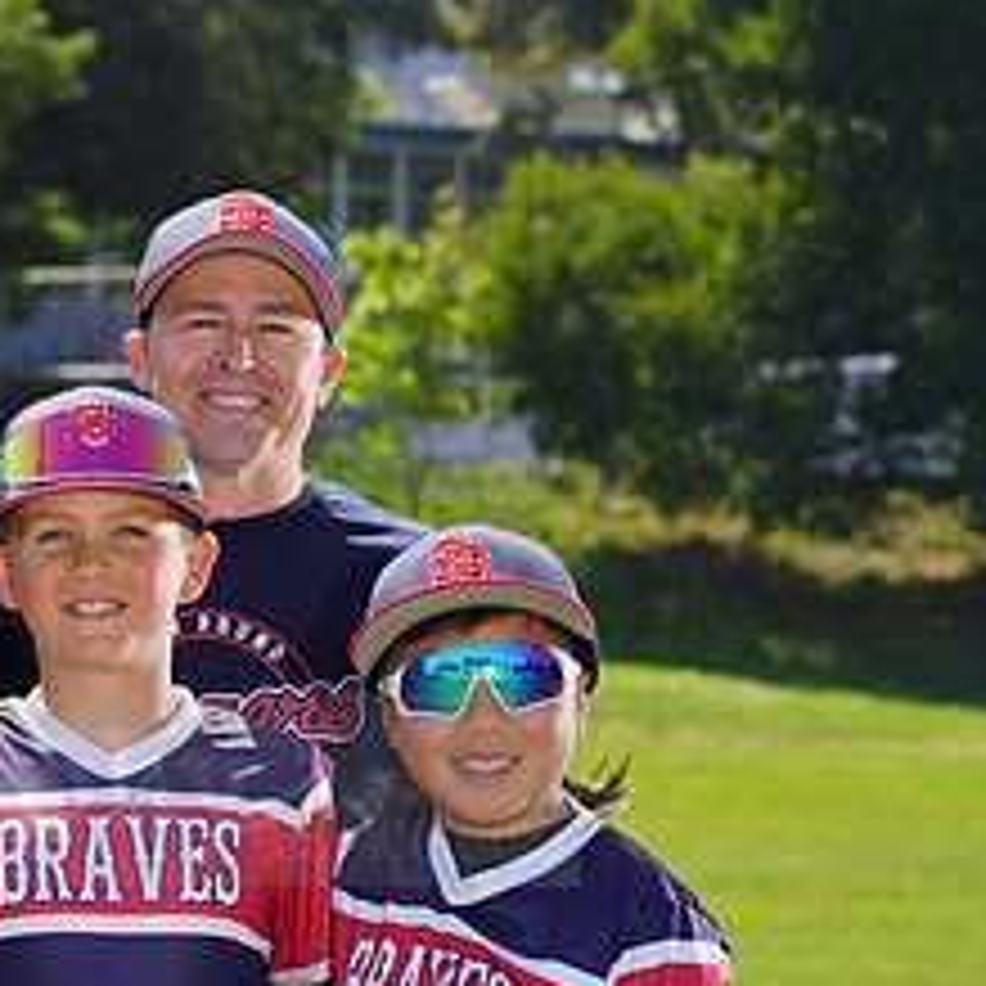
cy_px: 754
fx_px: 7251
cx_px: -293
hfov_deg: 7.7
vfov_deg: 7.8
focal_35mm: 225
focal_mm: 100
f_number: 8
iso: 100
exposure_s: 1/250
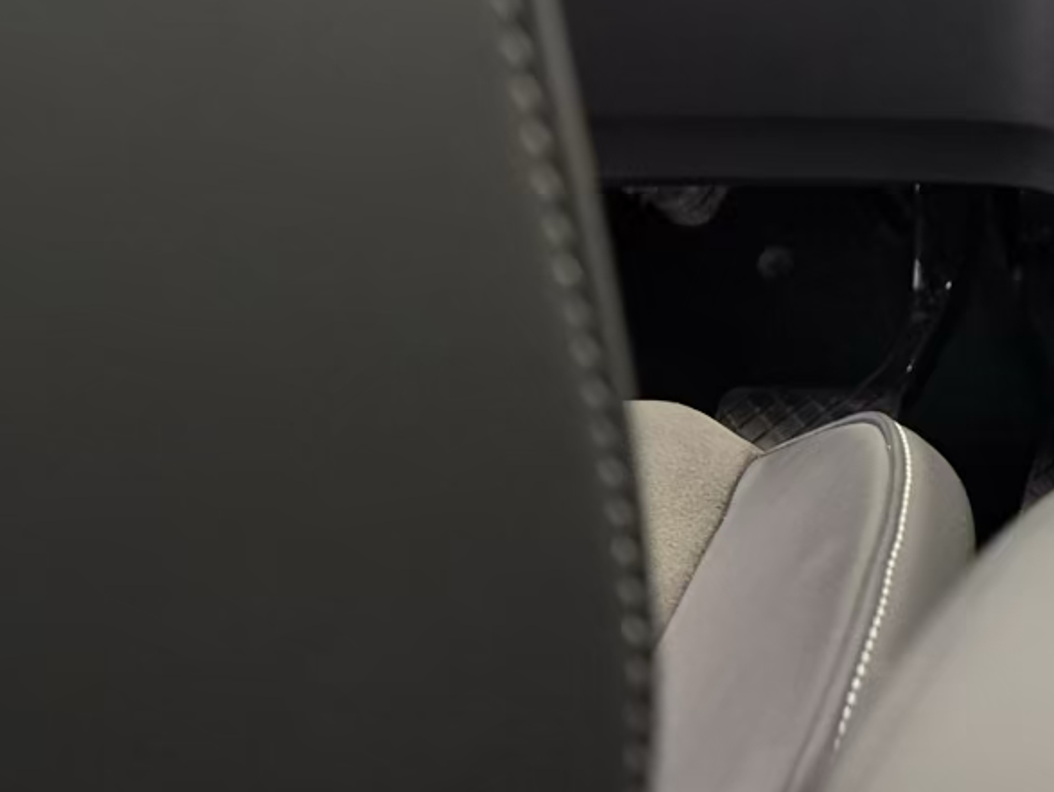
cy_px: -261
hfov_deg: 24.4
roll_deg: -0.4
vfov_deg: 19.3
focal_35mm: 70
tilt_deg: -1.7
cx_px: 1355
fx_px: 2133
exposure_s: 1/50
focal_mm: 6.76
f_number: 1.78
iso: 250
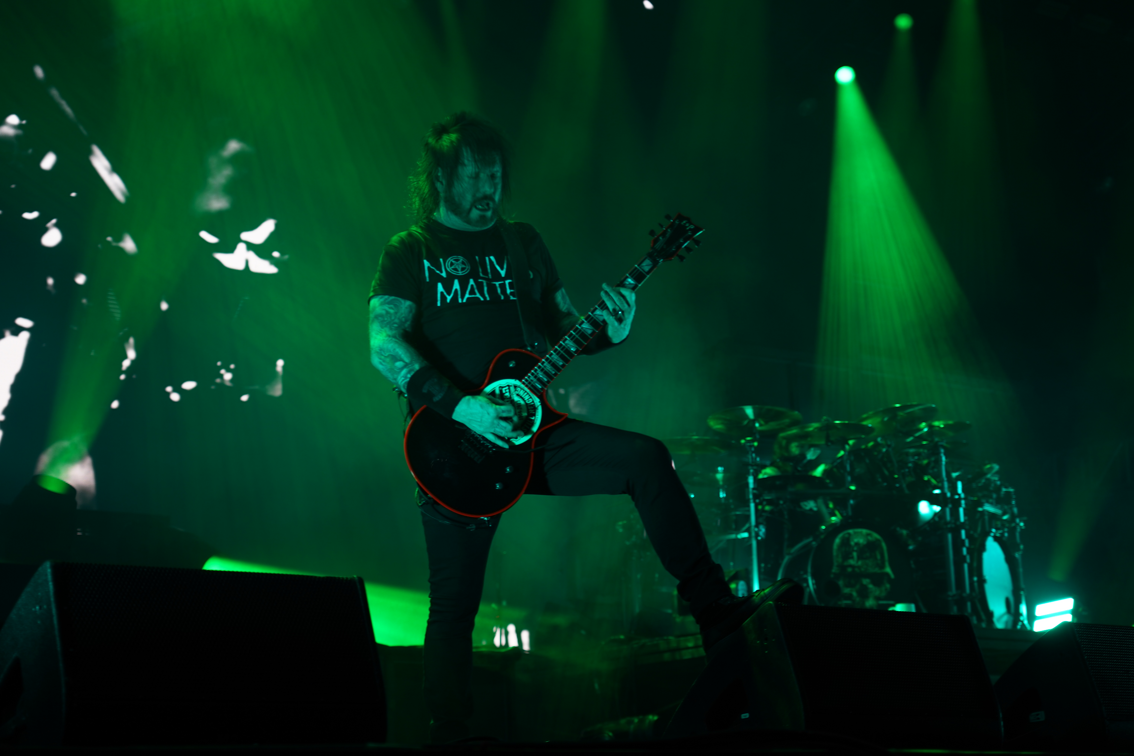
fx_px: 2047
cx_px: 567
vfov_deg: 20.9
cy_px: 378
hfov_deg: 31.0
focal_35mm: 65
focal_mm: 65
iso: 250
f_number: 4
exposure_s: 1/80
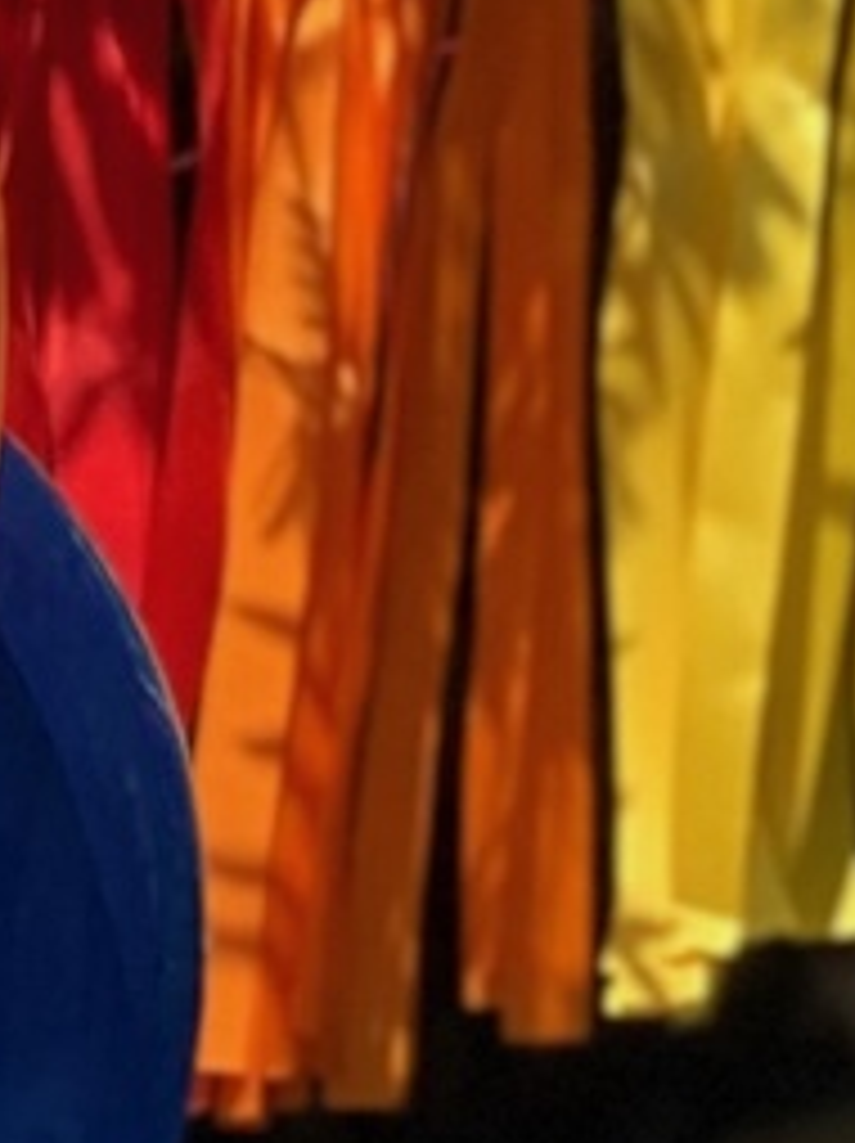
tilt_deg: -10.6
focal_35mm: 410
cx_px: -968
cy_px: 4338
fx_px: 13525
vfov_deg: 4.5
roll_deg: -0.9
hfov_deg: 3.6
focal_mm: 6
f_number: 2.4
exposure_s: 1/1776
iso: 16
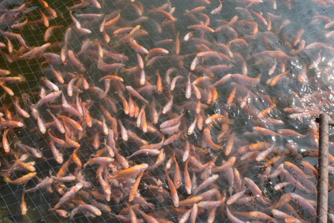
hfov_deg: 61.9
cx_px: 167
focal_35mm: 30
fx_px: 278
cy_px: 112
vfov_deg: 43.6
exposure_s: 1/400
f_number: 11
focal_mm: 20
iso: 400
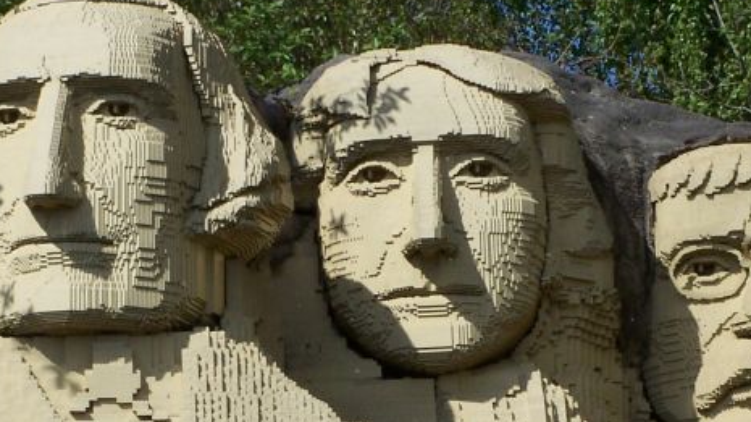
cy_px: 441
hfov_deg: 7.7
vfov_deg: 4.3
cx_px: 425
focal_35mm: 281
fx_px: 5593
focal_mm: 19.4
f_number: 6.3
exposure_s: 1/500
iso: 80
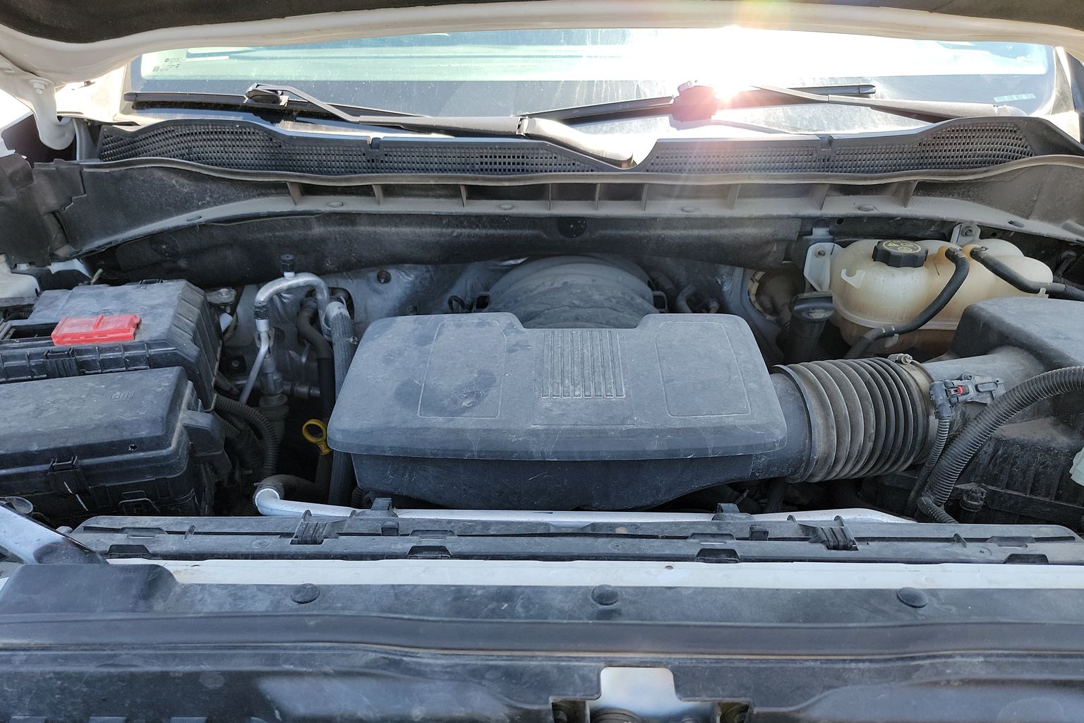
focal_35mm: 26
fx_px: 783
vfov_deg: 49.5
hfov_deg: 69.4
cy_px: 393
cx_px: 548
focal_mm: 6.7
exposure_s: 1/119
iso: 77
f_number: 1.8
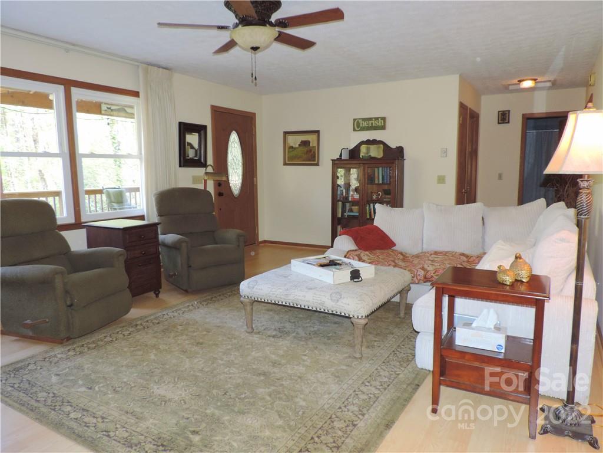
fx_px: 418
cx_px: 302
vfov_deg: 56.8
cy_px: 226
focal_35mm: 24
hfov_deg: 71.6
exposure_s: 1/30
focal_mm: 4.3
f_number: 3
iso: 200
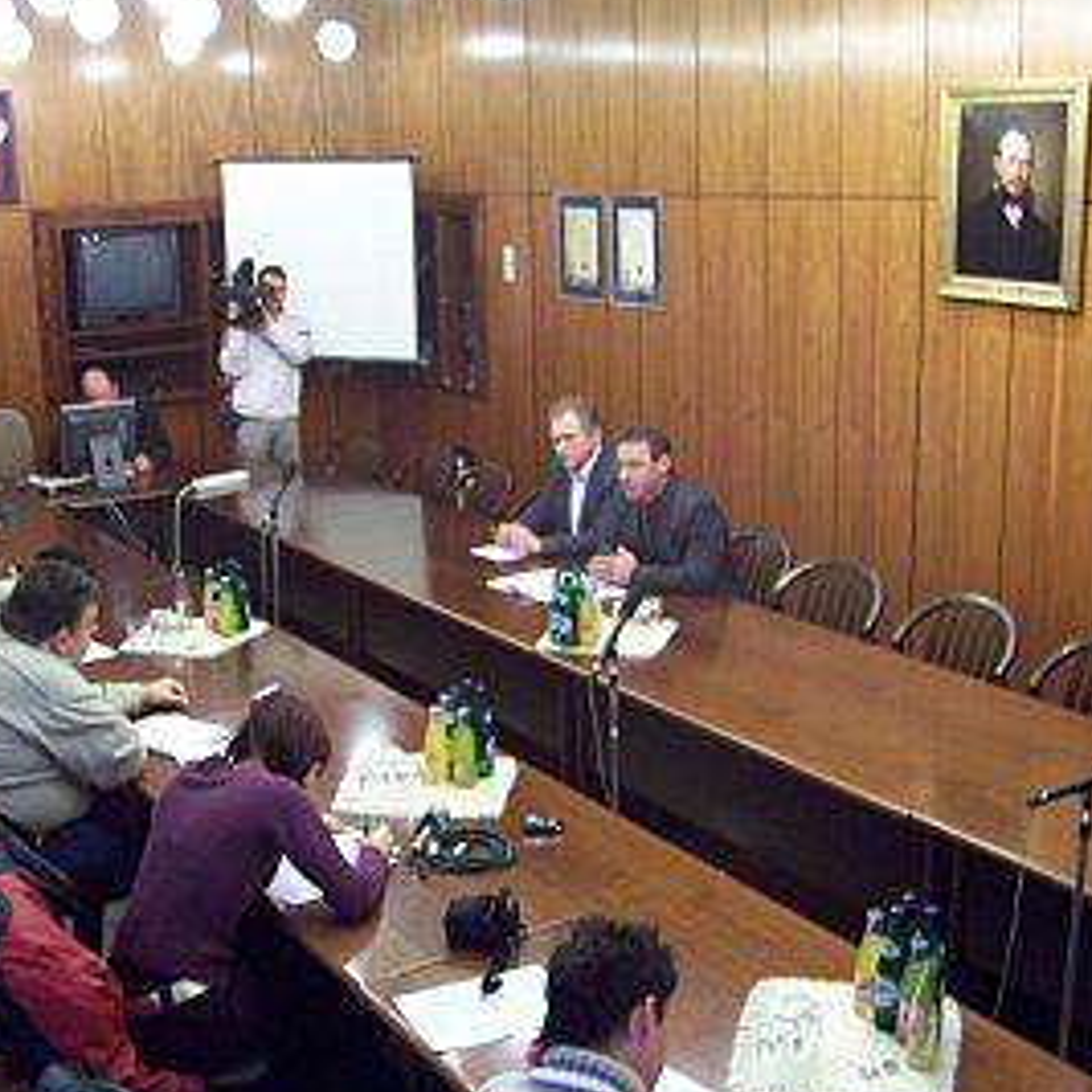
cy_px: 581
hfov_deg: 37.5
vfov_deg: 37.5
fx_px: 1606
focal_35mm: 45
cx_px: 503
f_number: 2.7
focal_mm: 5.6
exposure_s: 1/8
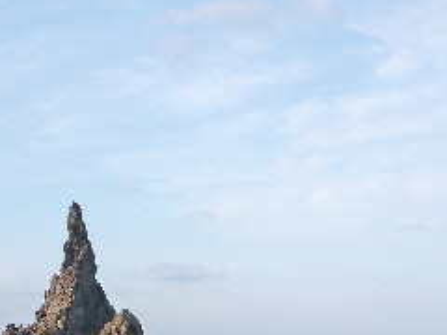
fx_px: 968
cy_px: 314
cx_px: 4
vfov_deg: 19.2
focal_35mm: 75
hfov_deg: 24.8
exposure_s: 1/640
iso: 160
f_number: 2.9
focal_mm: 6.4
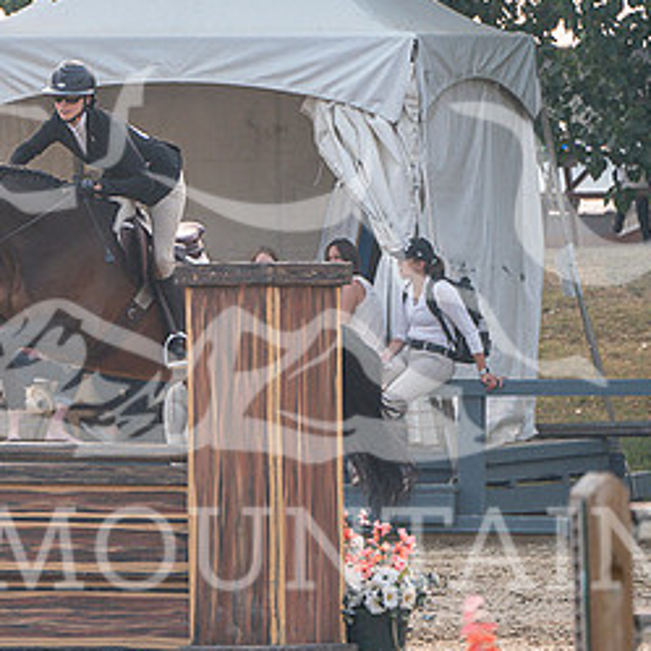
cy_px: 312
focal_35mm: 793
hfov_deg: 2.2
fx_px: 16873
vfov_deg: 2.2
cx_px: 110
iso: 500
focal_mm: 400
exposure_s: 1/1000
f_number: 5.6
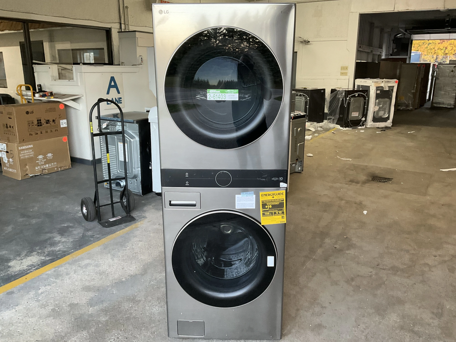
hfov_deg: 61.7
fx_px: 382
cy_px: 171
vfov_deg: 48.2
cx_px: 228
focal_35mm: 29
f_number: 1.8
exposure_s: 1/60
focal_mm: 3
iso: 160
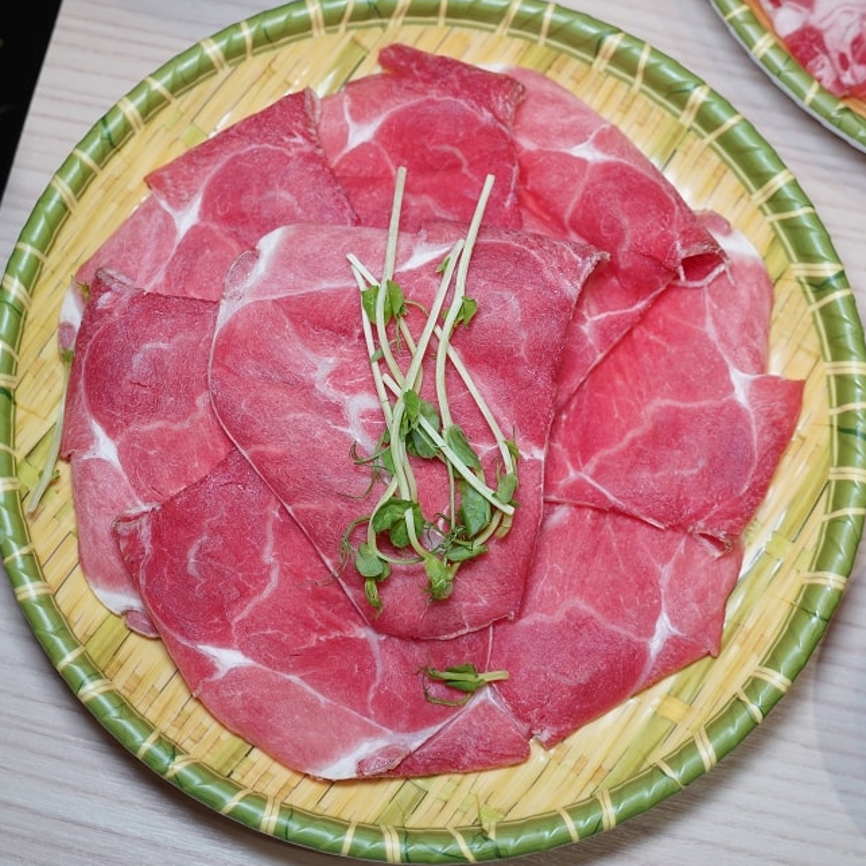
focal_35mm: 46
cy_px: 403
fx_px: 1302
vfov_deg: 36.8
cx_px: 358
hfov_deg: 36.7
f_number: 4
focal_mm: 29
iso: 320
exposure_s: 1/60
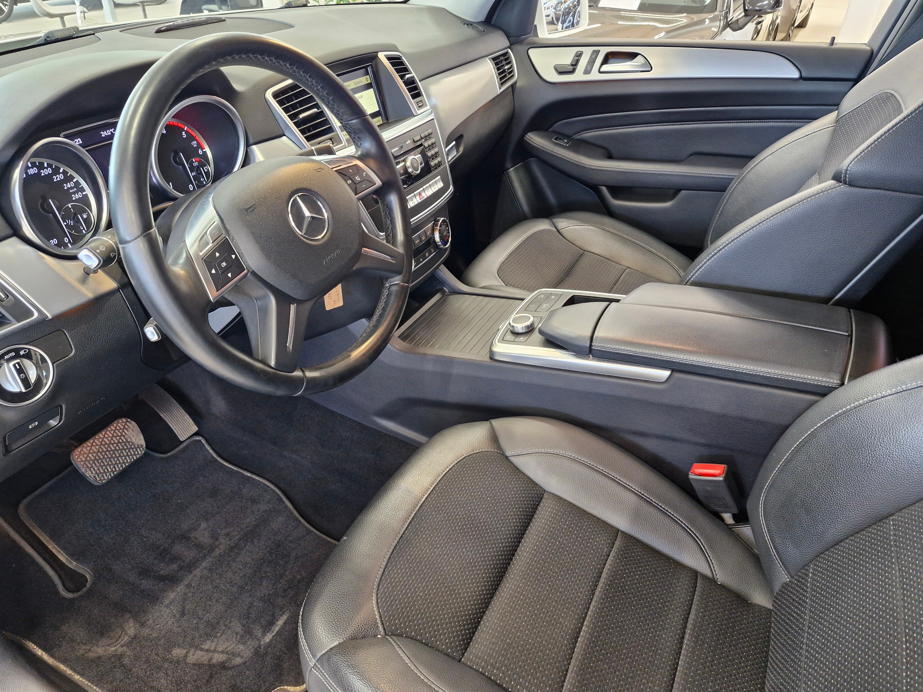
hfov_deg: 73.9
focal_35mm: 23
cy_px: 346
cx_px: 462
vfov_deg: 58.9
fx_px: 613
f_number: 1.8
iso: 640
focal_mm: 5.54
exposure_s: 1/50
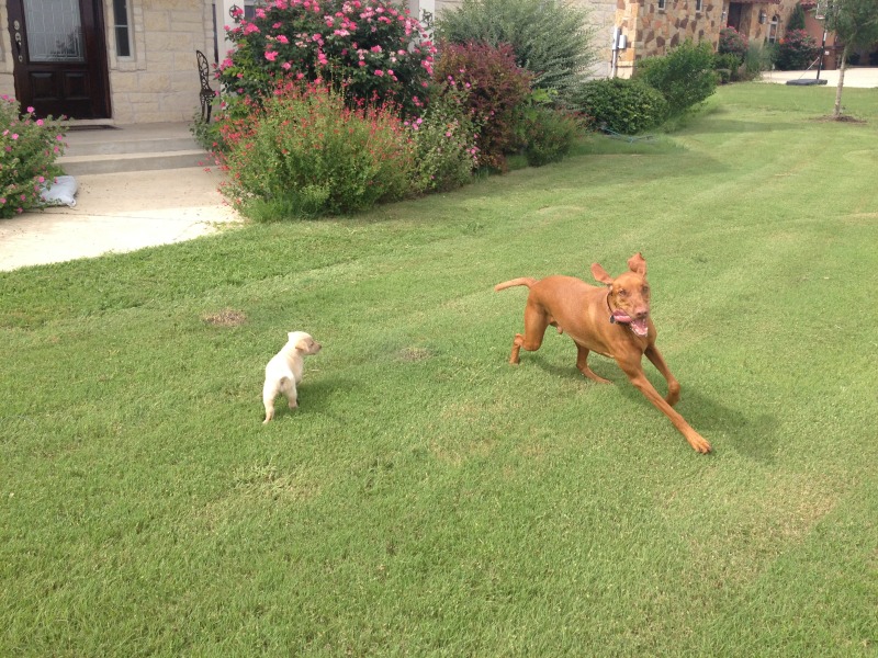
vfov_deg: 40.7
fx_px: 888
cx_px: 439
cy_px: 329
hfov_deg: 52.6
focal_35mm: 35
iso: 50
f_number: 2.4
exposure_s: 1/746
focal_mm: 4.28
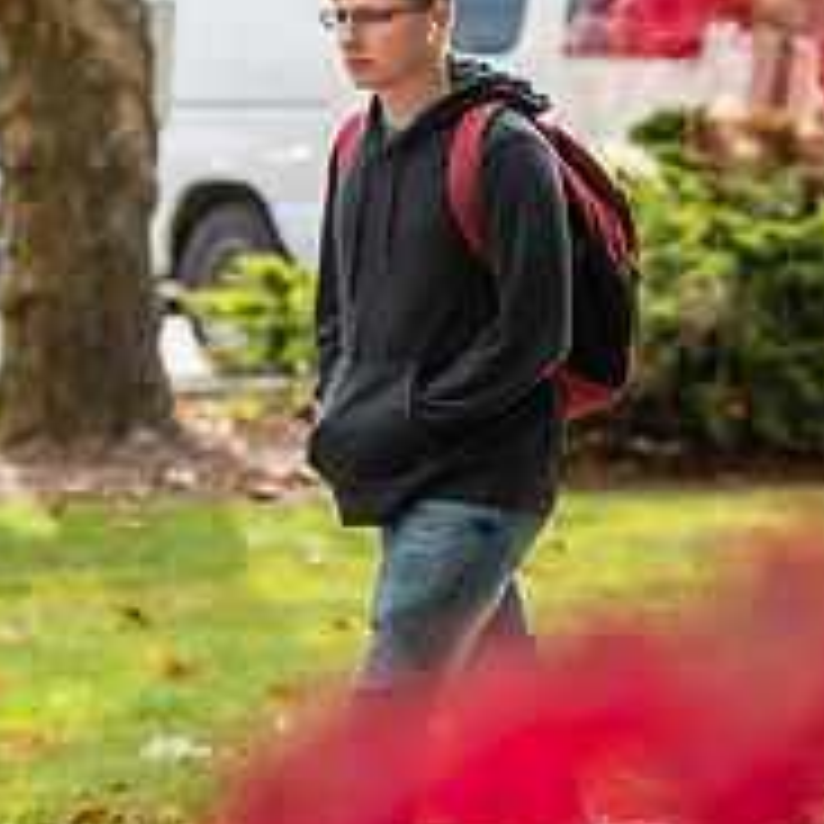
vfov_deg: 5.4
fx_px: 8726
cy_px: 209
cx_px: 617
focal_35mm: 324
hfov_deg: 5.4
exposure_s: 1/400
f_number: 3.2
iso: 200
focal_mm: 120
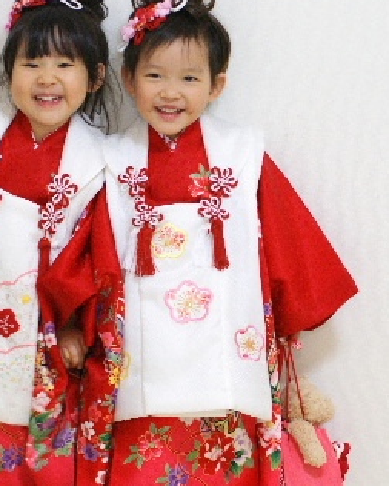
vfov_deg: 17.3
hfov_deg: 13.9
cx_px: 158
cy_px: 287
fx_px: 1597
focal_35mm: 111
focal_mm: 50
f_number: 2
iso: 200
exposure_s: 1/80
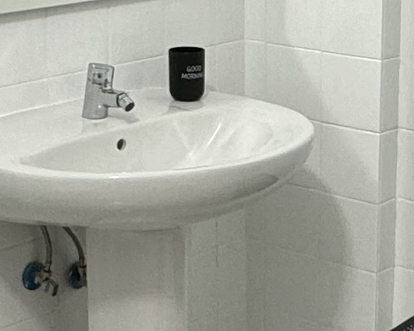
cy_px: 89
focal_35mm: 103
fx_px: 1262
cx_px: 320
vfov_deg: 14.9
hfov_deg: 18.5
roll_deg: -1.3
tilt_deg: -12.4
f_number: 2.2
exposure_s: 1/50
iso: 160
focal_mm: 2.22
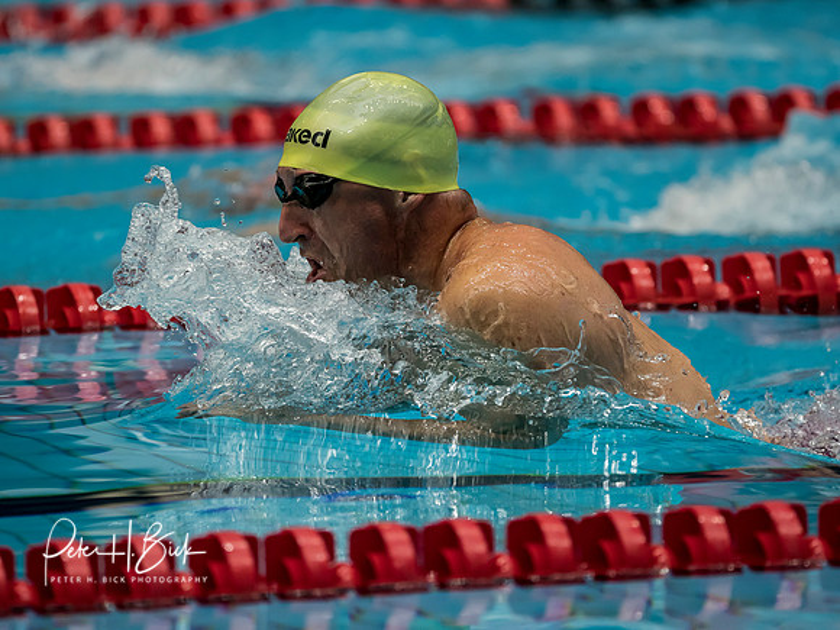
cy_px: 315
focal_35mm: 401
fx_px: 9731
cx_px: 420
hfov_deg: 4.9
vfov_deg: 3.7
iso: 1600
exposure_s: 1/1000
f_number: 2.8
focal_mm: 200
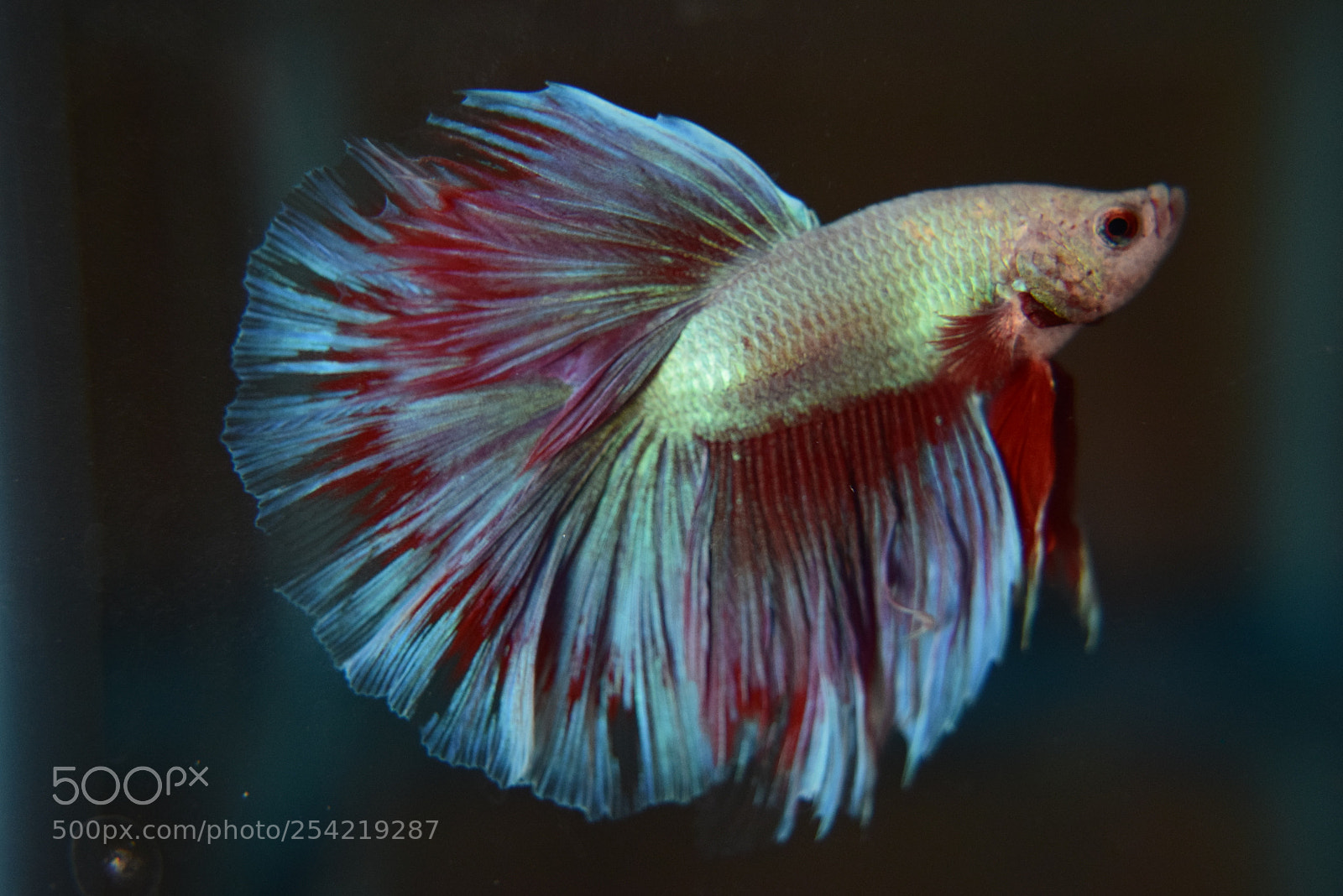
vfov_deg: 29.9
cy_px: 448
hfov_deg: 43.6
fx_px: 1679
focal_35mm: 45
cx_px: 672
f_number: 4.2
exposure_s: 1/50
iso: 1600
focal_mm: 30
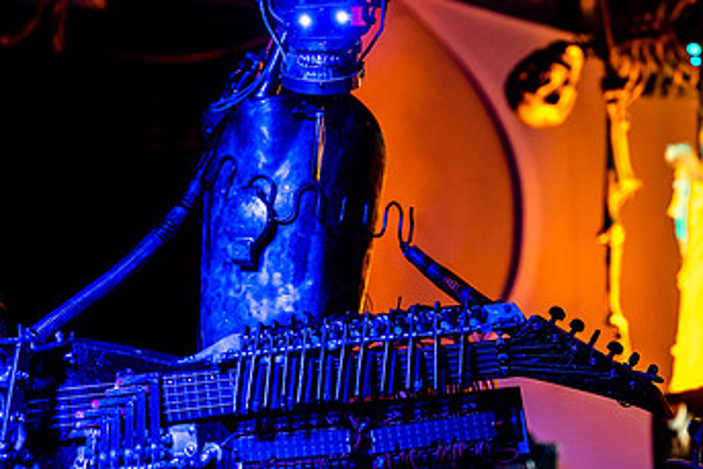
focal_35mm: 112
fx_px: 2188
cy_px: 212
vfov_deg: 12.2
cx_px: 484
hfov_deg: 18.2
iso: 1000
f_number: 2.8
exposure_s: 1/200
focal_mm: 64.1
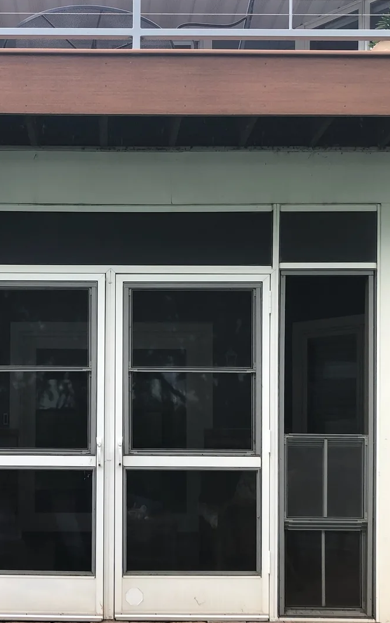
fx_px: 680
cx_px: 114
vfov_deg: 49.3
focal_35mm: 40
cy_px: 311
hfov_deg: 31.6
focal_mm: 3.99
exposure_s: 1/350
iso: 20
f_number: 1.8
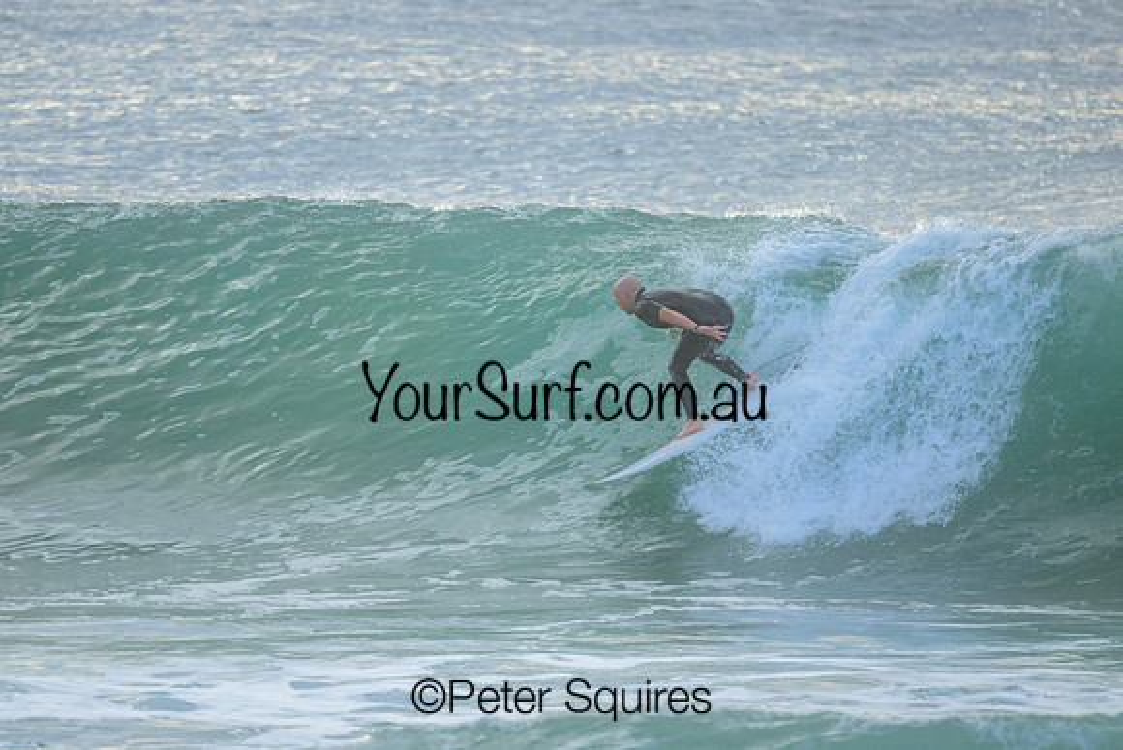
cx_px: 562
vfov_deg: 1.7
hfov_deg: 2.6
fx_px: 24960
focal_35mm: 800
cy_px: 375
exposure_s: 1/2500
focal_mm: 800
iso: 1600
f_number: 6.3
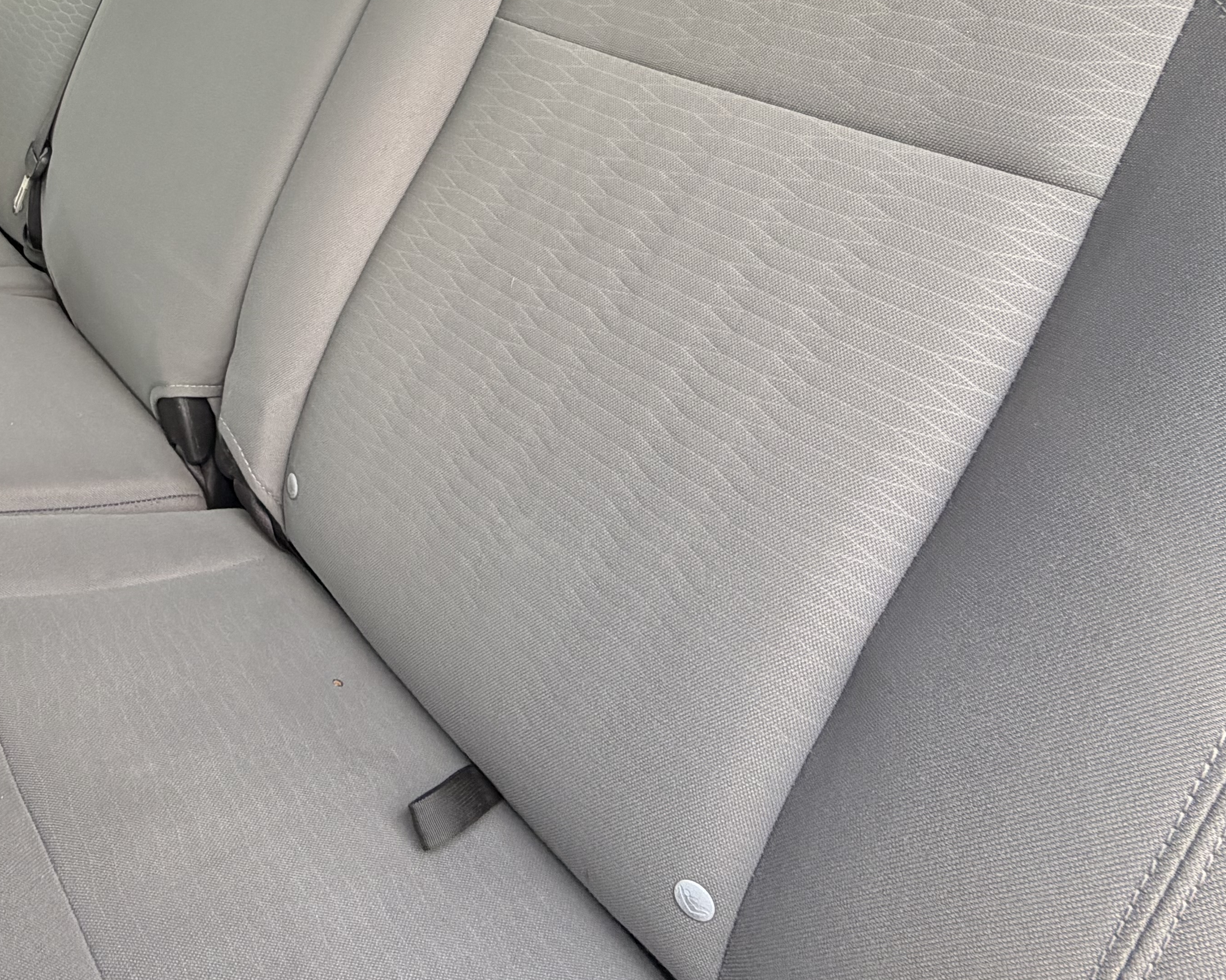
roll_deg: -1.5
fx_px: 1052
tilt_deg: -16.2
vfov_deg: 44.8
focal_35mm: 29
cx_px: 167
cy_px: 73
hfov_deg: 54.2
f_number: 2.2
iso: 80
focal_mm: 2.22
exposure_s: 1/121
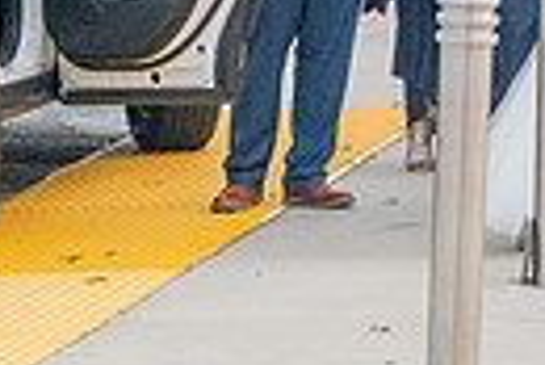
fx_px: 4168
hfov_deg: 7.5
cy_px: -164
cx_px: 58
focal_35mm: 275
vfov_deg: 5.0
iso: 2500
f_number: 4
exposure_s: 1/2500
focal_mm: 47
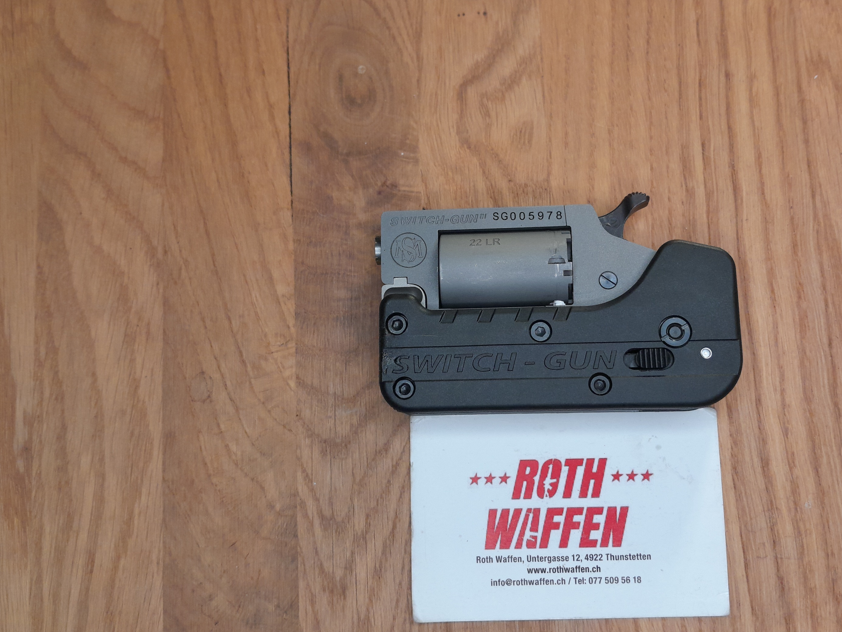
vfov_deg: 35.9
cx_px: 477
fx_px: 973
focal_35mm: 40
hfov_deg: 46.7
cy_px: 273
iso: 80
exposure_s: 1/50
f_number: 1.8
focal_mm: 4
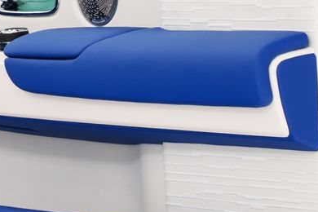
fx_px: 2535
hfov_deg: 7.0
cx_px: -299
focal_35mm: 287
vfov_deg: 4.8
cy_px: -9
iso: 125
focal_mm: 70
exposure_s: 1/1.67
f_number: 13
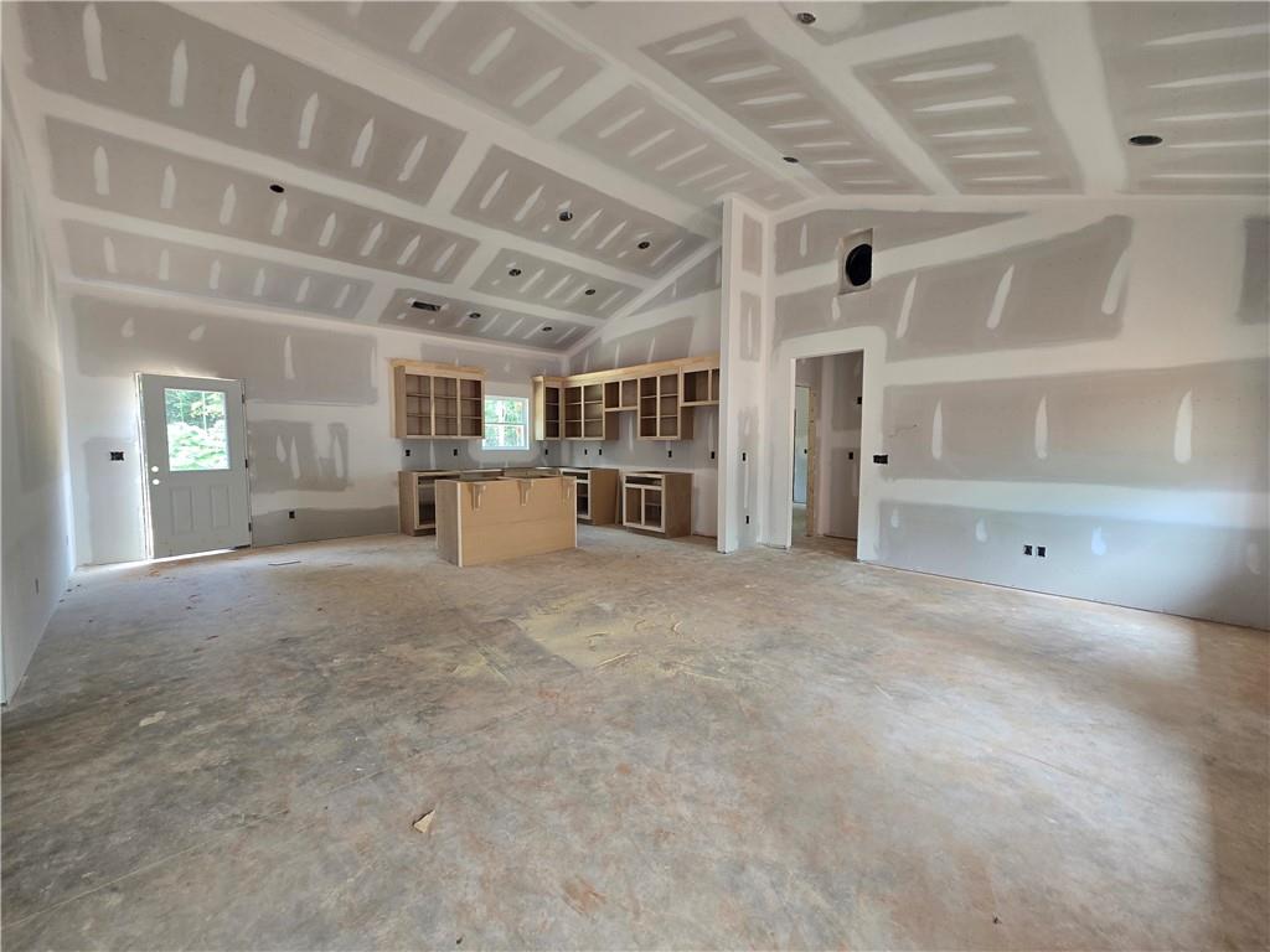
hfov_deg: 106.2
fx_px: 477
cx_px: 635
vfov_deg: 89.9
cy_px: 476
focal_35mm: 13
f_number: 2.2
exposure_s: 1/60
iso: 80
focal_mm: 2.2
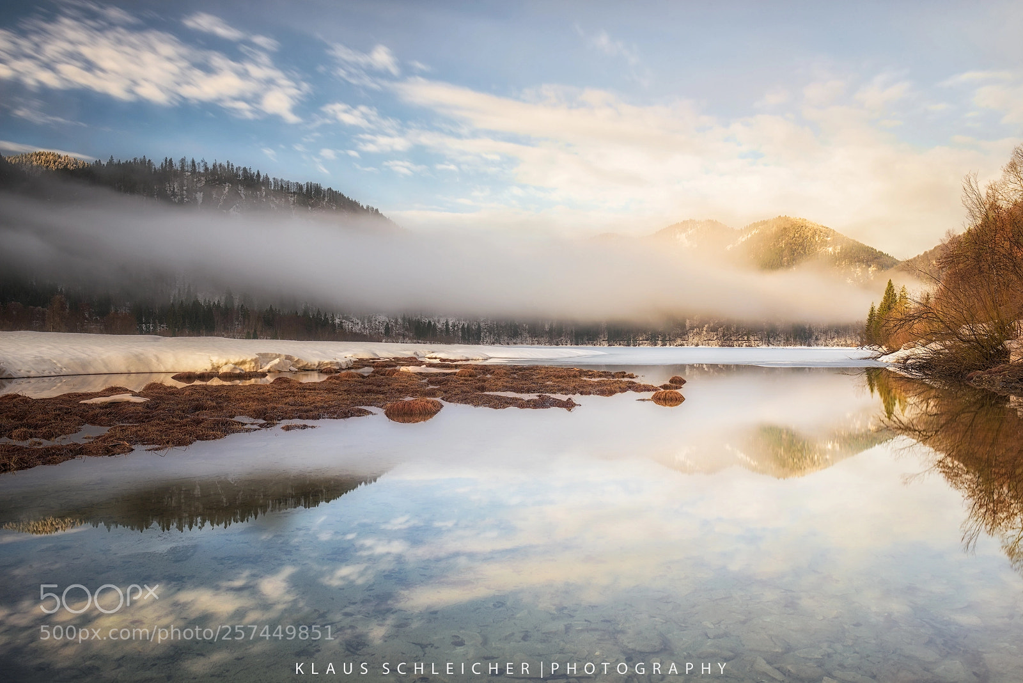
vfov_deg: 42.4
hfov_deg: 60.3
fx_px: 881
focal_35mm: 31
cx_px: 512
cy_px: 342
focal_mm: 31
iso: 100
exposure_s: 10
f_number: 16
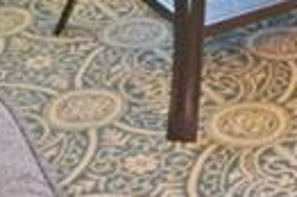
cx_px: 240
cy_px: -476
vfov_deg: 8.6
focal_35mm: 117
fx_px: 964
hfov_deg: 17.4
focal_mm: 10
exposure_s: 1/60
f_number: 4
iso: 1250
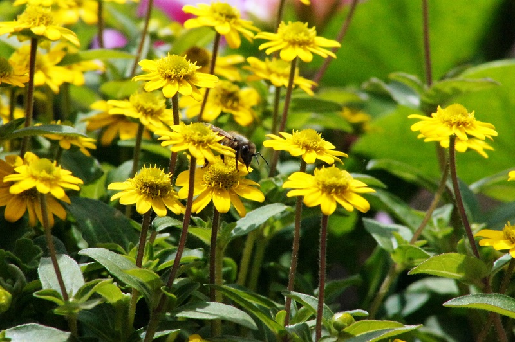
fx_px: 6432
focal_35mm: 450
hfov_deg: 4.6
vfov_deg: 3.0
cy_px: 171
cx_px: 258
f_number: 18
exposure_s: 1/4000
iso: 6400
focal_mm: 300
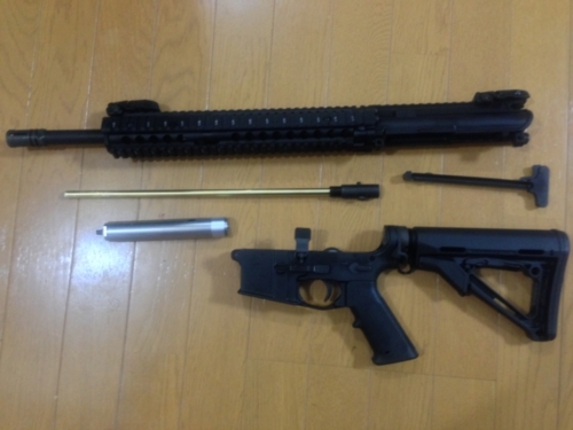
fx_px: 546
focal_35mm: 33
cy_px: 215
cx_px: 286
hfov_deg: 55.4
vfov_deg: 42.9
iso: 400
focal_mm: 4.12
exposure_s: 1/20
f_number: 2.4
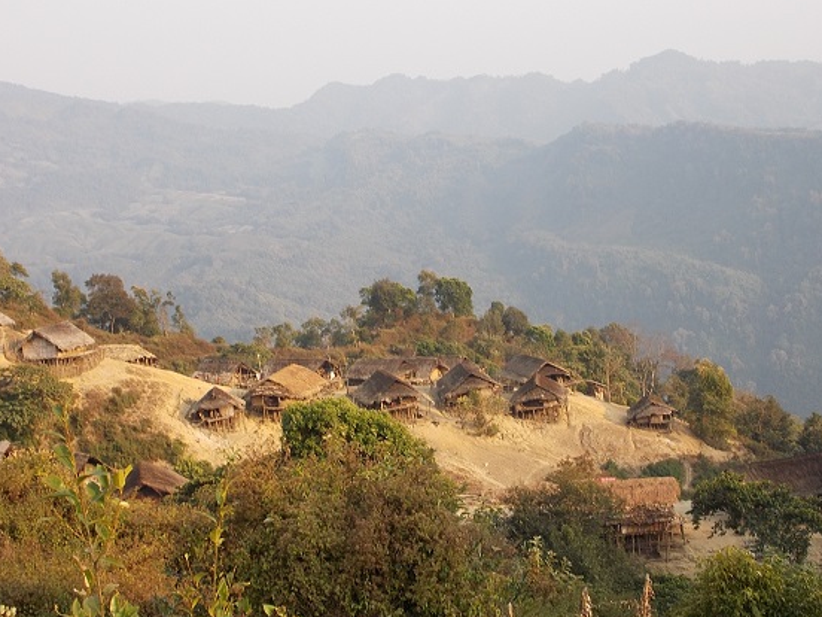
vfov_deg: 23.3
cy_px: 307
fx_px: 1496
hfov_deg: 30.7
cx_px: 444
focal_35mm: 63
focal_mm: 10.3
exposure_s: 1/125
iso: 80
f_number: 4.9
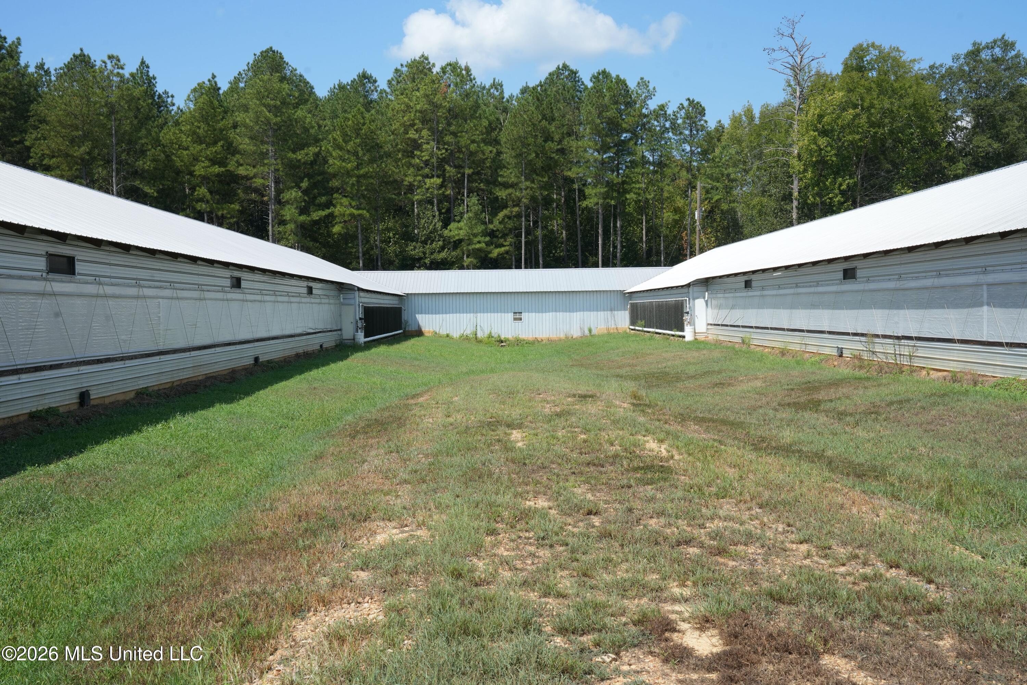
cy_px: 342
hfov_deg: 48.5
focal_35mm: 40
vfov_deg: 33.4
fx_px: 1141
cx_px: 514
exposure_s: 1/320
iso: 400
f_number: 13
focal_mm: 40
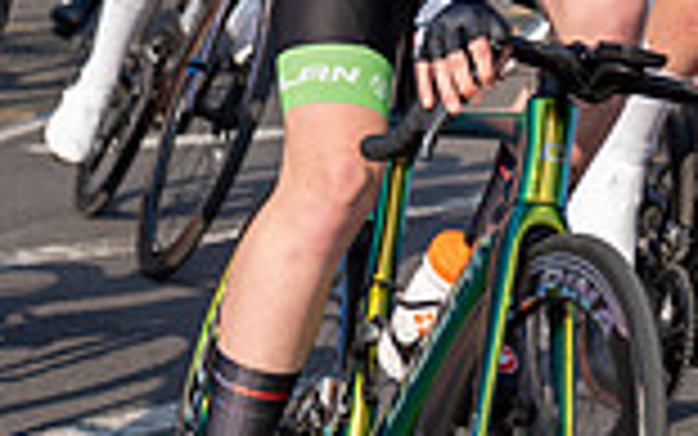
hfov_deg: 7.2
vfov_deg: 4.5
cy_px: -326
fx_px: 5462
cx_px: -252
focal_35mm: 287
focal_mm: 75
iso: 160
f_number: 4
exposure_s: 1/1000
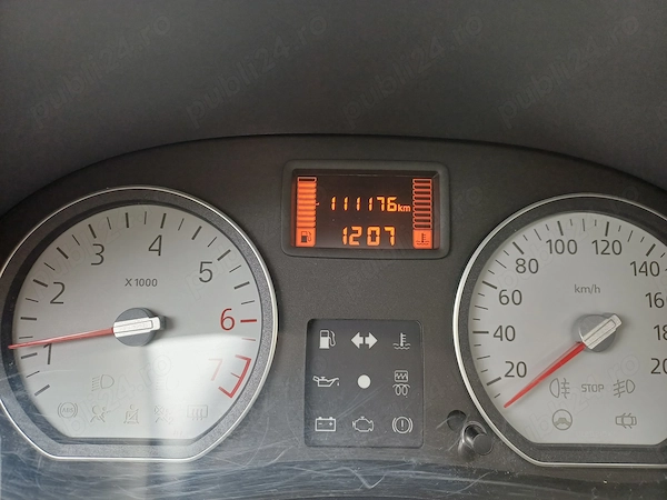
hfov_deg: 69.4
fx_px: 482
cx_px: 334
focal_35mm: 25
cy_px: 250
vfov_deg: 54.9
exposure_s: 1/50
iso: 200
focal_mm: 4.65
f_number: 1.8
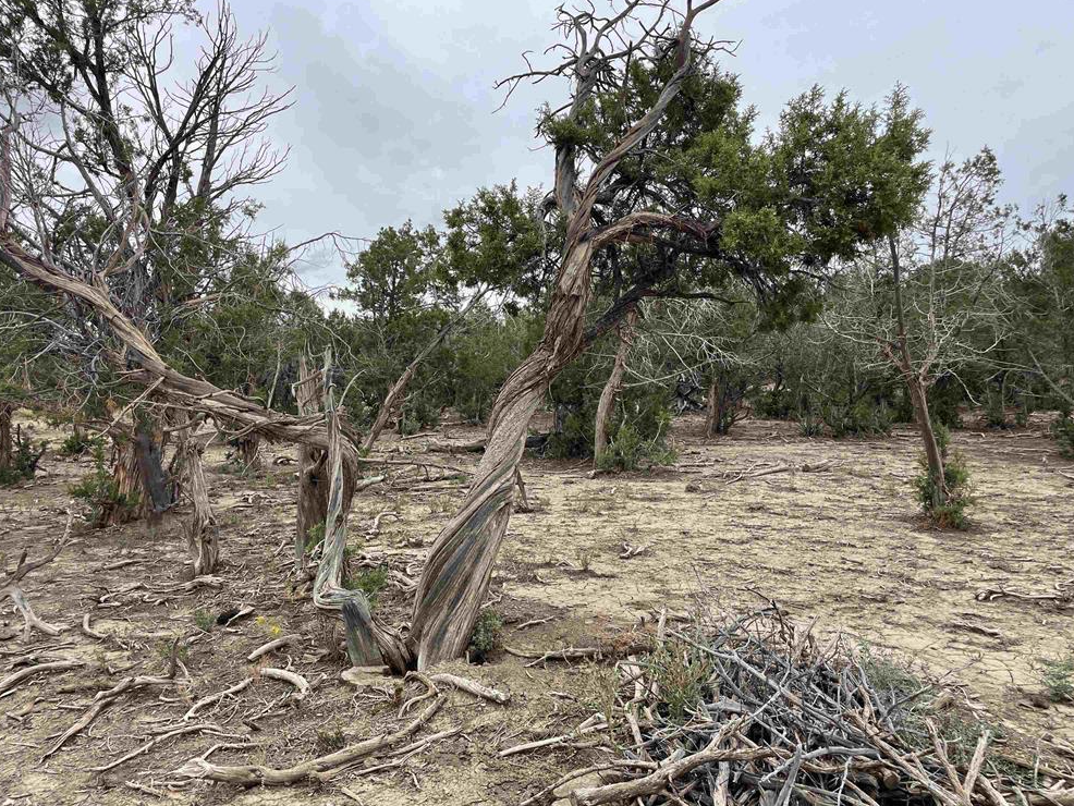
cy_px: 406
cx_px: 527
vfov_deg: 51.4
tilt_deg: +1.0
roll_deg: -1.0
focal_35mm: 27
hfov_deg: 65.3
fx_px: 838
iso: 32
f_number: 1.6
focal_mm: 4.2
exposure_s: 1/1795
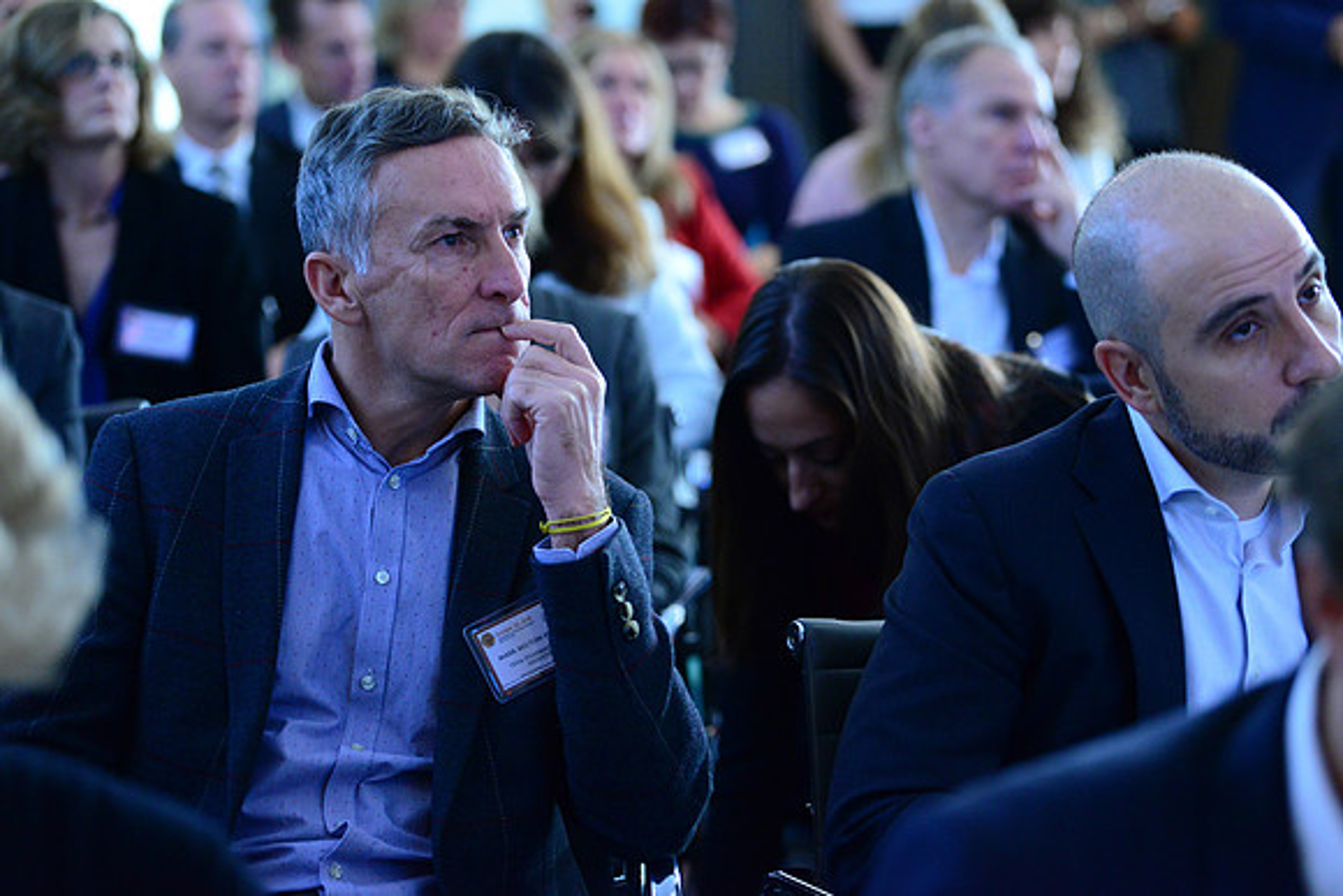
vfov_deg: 14.4
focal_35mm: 95
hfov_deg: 21.5
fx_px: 3545
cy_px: 448
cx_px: 672
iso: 4000
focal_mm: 95
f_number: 2.8
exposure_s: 1/60
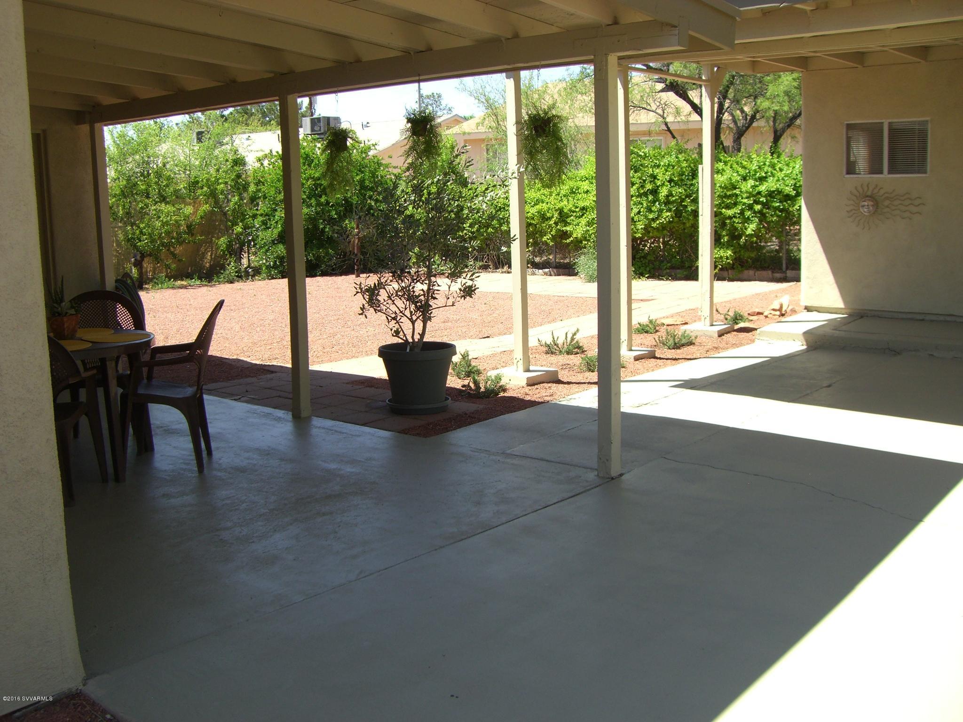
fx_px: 1057
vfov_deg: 37.7
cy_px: 361
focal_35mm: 38
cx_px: 482
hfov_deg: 49.0
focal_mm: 6.2
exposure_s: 1/250
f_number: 4.3
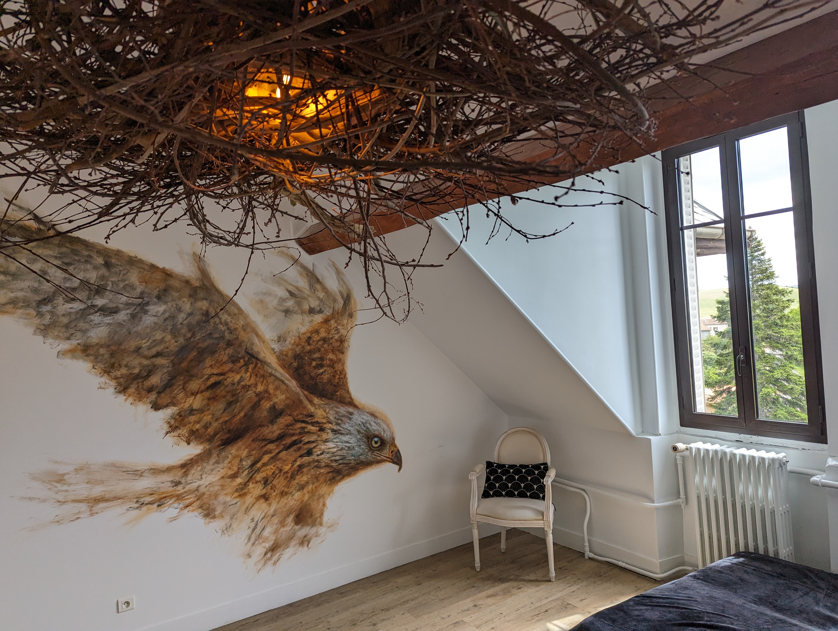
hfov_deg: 71.5
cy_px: 316
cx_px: 419
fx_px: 582
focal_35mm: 24
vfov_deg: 56.9
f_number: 1.85
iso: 67
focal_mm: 6.81
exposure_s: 1/348
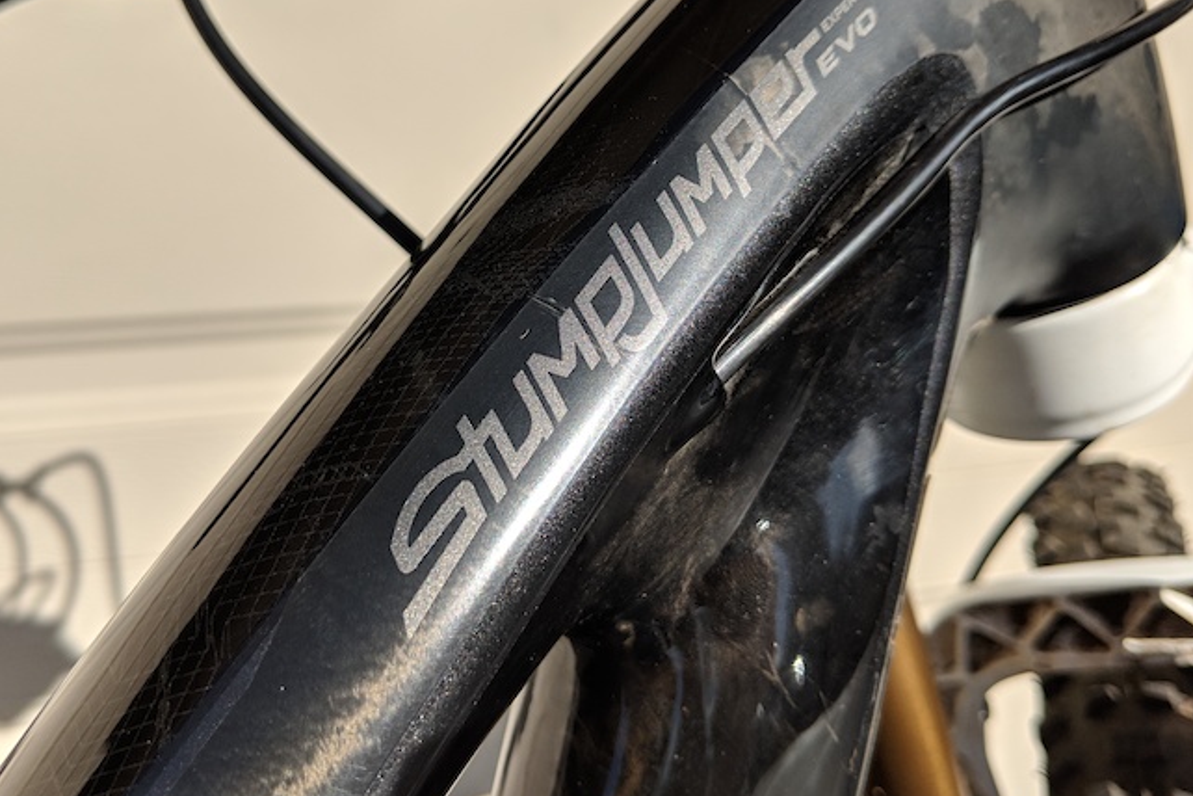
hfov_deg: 54.4
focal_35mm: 35
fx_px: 1160
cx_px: 550
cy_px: 303
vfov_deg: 37.6
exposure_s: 1/5848
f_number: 1.8
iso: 59
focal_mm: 4.44
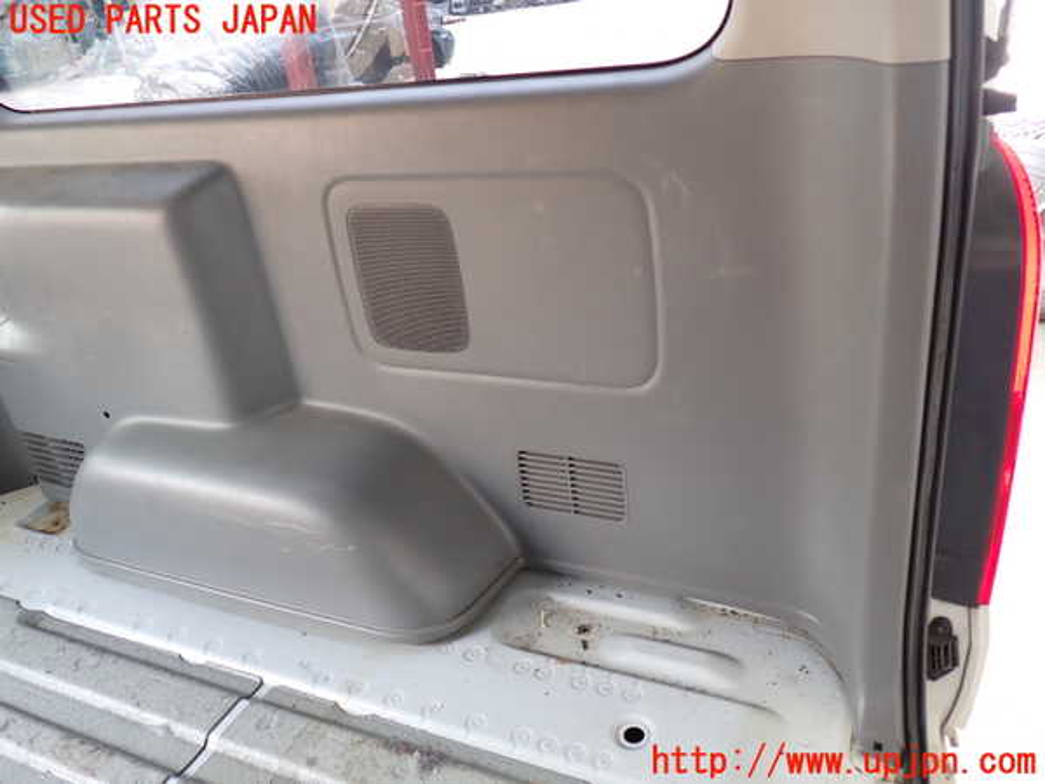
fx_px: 845
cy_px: 392
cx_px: 522
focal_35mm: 28
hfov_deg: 63.4
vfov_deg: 49.7
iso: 200
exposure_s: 1/60
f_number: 2.2
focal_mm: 5.05
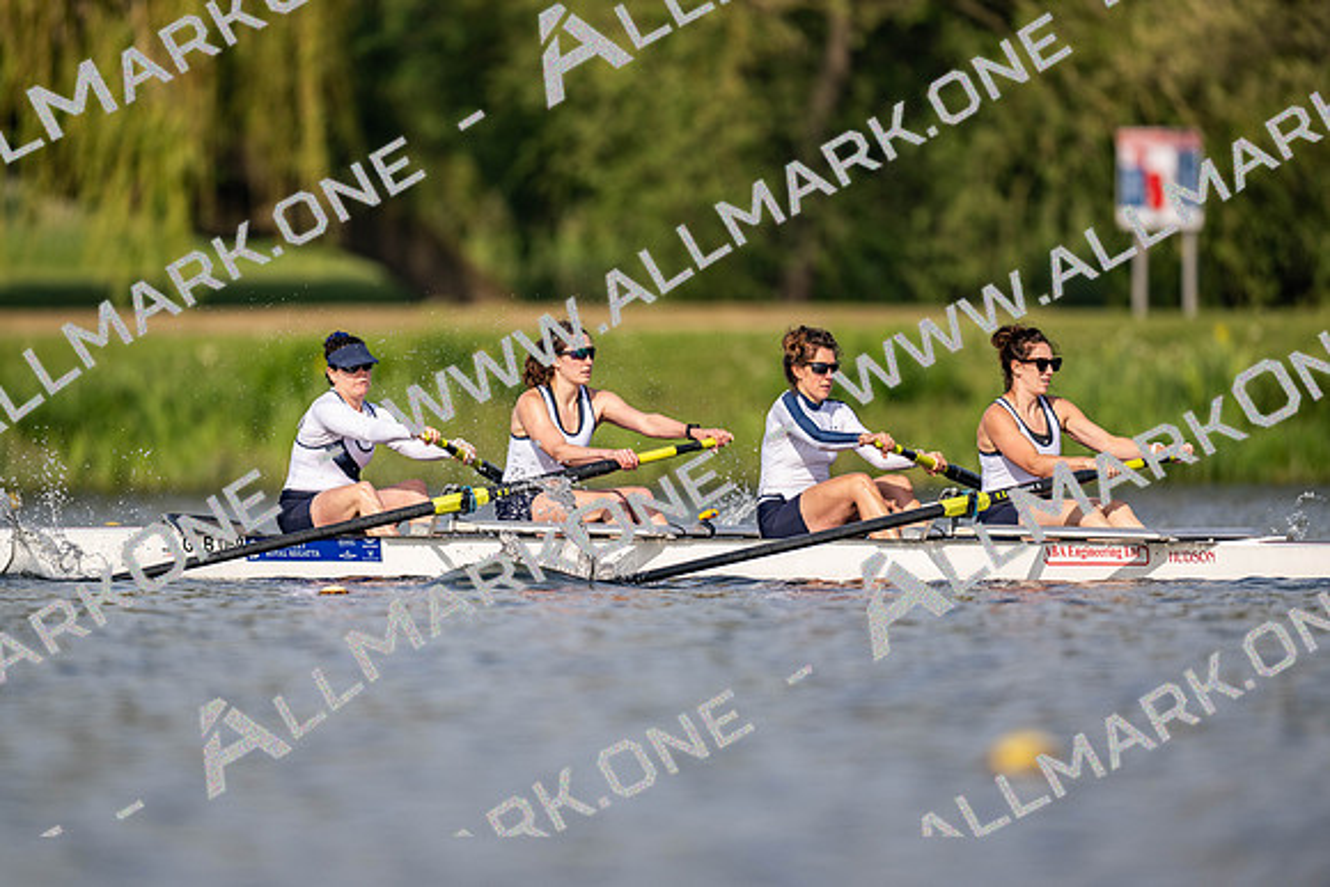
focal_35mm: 600
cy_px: 444
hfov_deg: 3.4
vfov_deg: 2.3
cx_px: 665
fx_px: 22171
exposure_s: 1/2500
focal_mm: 600
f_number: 4
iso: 250
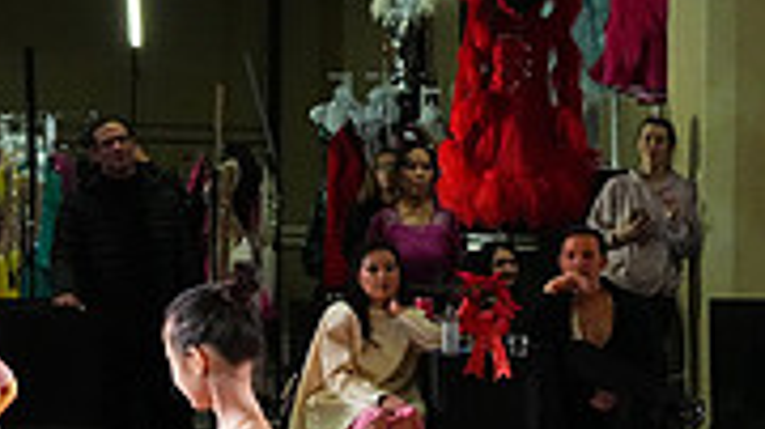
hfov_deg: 7.6
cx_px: 790
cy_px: 597
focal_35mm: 283
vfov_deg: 4.3
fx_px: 5737
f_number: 6.3
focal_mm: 84
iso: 8000
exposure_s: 1/400
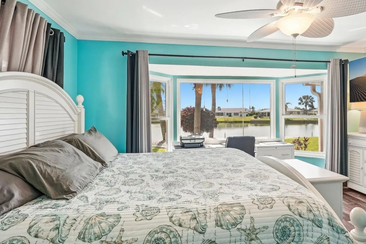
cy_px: 114
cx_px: 206
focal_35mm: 21
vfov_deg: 59.4
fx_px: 213
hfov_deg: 80.8
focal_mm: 16
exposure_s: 1/30
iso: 400
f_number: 8
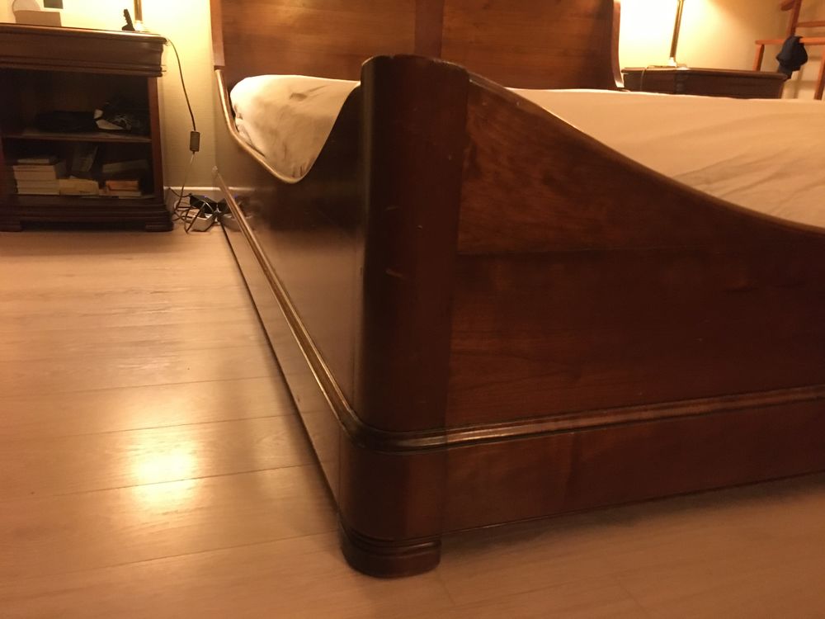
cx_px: 412
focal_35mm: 29
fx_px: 691
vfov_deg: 48.2
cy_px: 310
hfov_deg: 61.7
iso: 320
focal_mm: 4.15
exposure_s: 1/17
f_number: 2.2
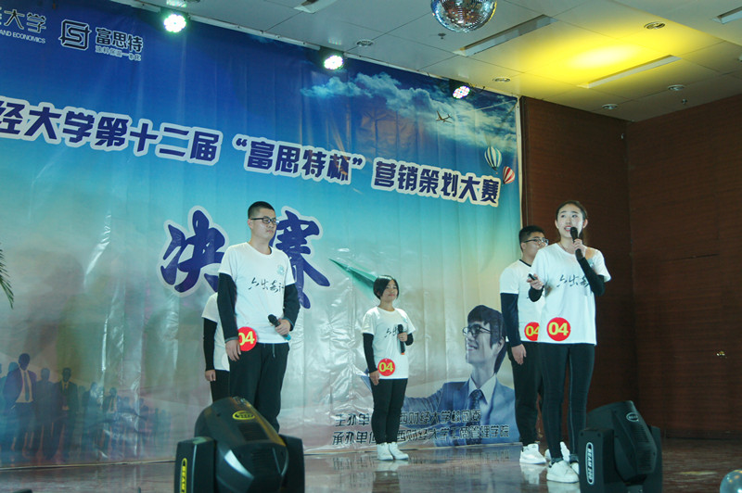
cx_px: 371
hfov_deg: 43.6
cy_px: 246
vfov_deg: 29.8
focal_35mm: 45
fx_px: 927
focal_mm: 30
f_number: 4.5
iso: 800
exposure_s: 1/60
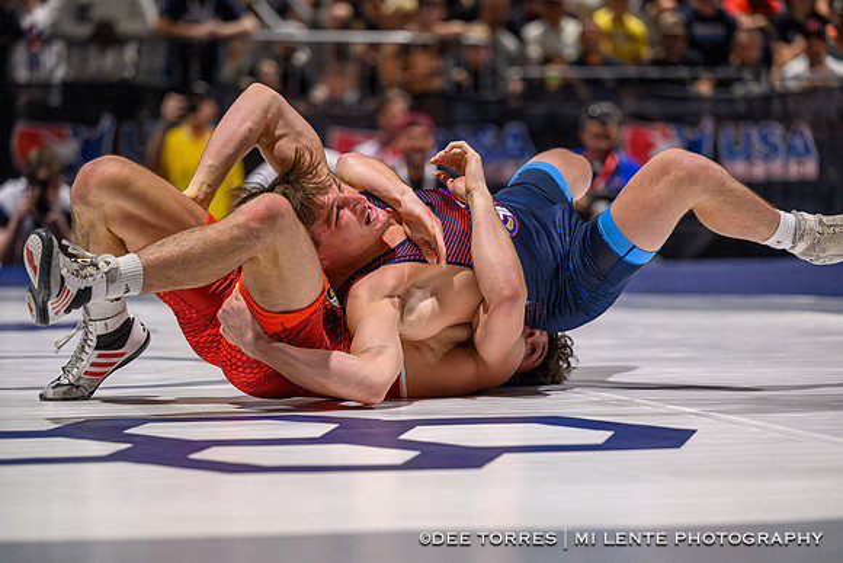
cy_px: 296
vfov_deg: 9.5
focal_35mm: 144
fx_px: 3382
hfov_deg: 14.2
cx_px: 404
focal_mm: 130
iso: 8000
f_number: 2.8
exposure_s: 1/800
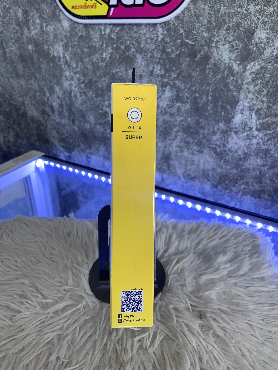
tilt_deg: -27.7
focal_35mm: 26
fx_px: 278
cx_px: 139
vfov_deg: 67.3
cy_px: 185
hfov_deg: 53.1
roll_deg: +0.9
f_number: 1.8
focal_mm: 4.25
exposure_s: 1/121
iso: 50
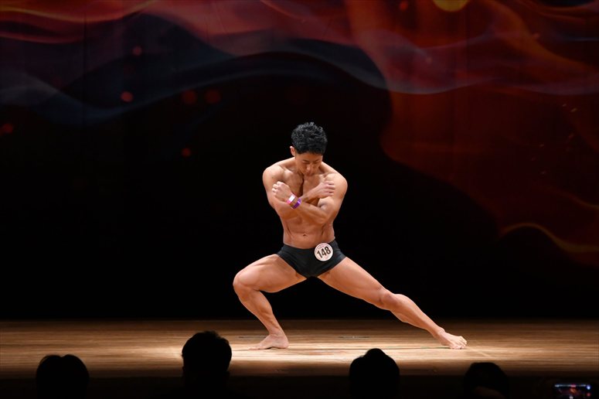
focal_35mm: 217
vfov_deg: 6.3
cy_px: 200
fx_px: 3609
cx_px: 300
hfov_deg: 9.5
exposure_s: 1/400
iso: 3200
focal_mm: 145
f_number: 5.6
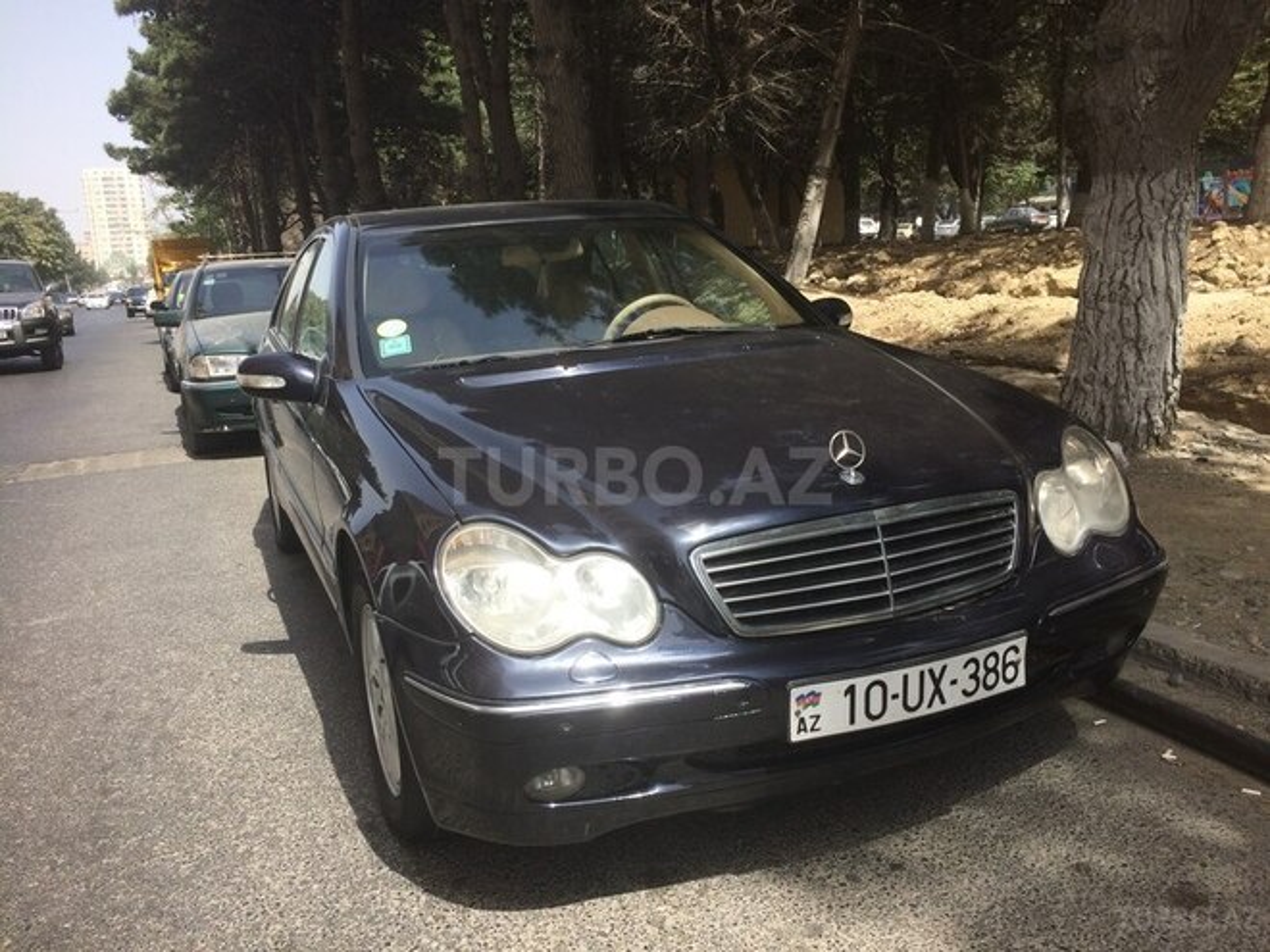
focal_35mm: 29
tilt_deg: -11.1
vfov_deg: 48.2
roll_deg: +1.9
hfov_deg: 61.7
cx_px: 635
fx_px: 1064
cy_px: 476
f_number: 2.2
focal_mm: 4.15
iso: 32
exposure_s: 1/977
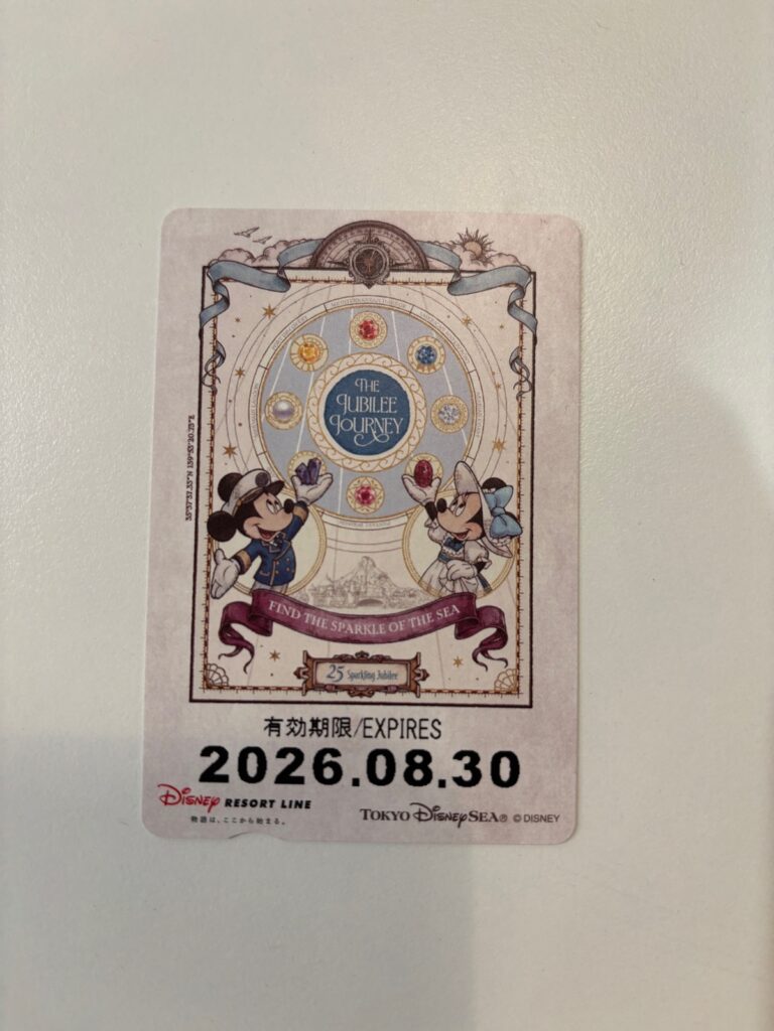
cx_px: 387
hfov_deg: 53.1
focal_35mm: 26
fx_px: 775
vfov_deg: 67.3
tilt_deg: -87.4
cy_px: 516
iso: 100
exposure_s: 1/60
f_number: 1.6
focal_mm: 5.96
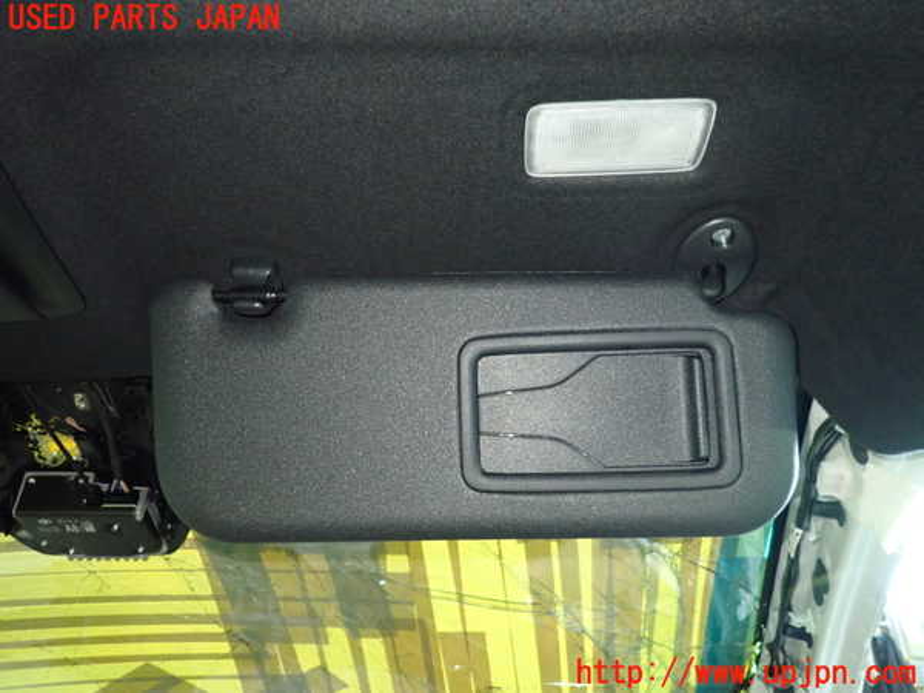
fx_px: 667
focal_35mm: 25
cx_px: 462
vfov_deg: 54.9
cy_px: 346
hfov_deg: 69.4
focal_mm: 4.5
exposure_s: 1/15
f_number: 2
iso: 800
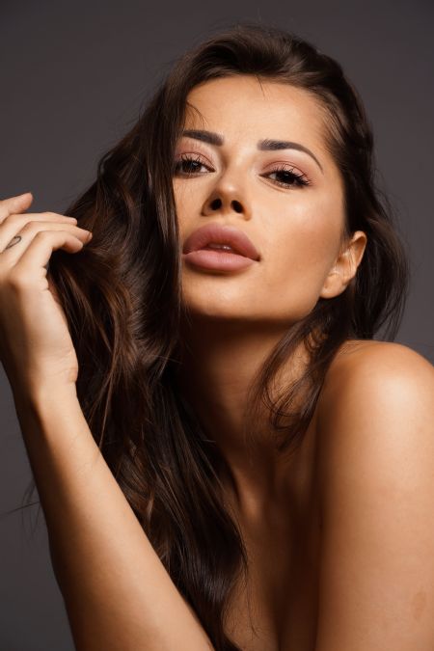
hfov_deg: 16.1
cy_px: 326
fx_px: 1537
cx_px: 217
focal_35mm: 85
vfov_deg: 23.9
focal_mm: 85
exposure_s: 1/100
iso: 100
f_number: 9
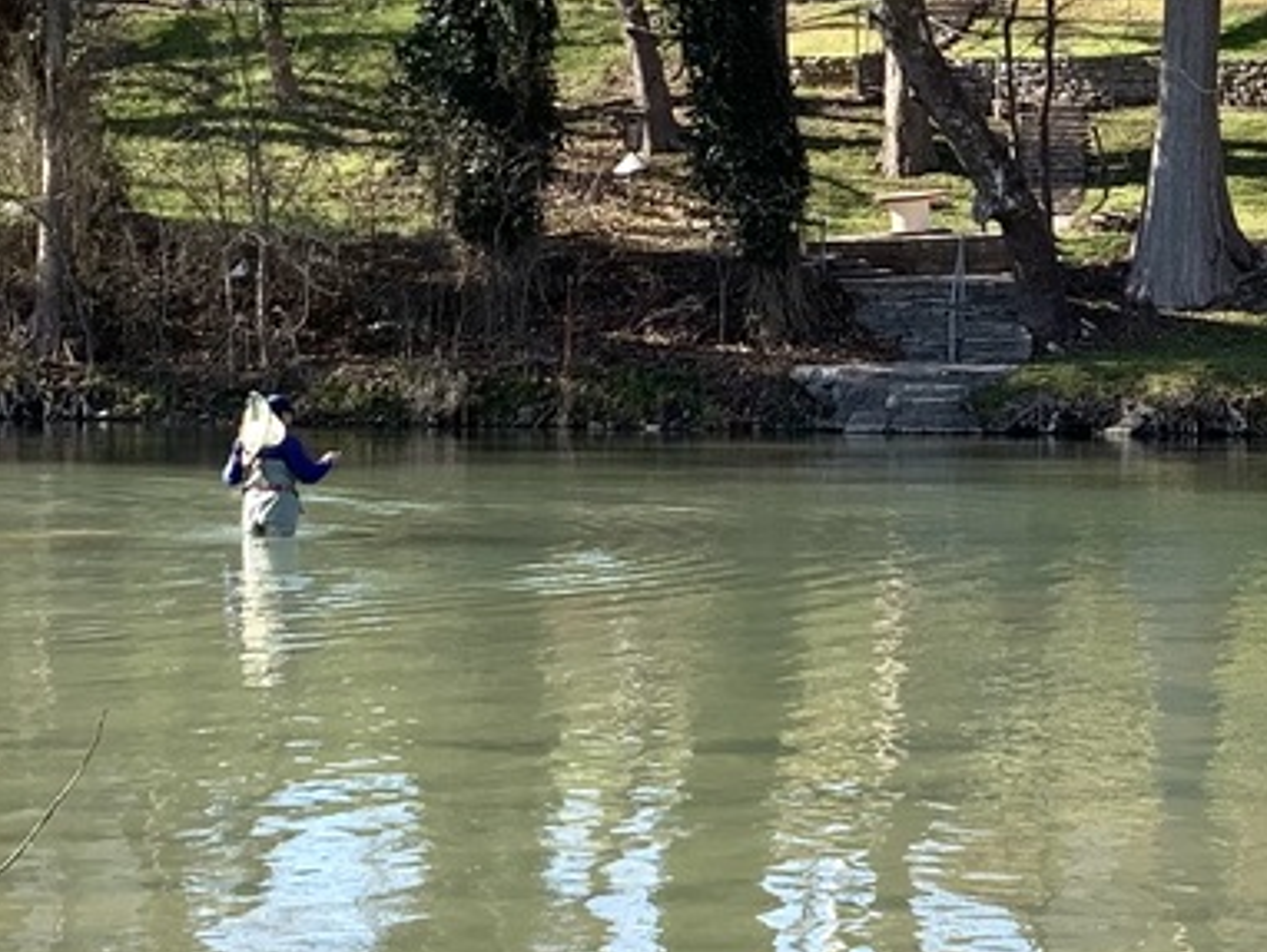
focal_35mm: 98
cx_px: 1360
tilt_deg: -1.8
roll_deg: -1.3
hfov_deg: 19.3
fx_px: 3589
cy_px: 498
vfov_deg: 15.1
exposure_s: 1/783
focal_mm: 4.25
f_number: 1.8
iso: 25
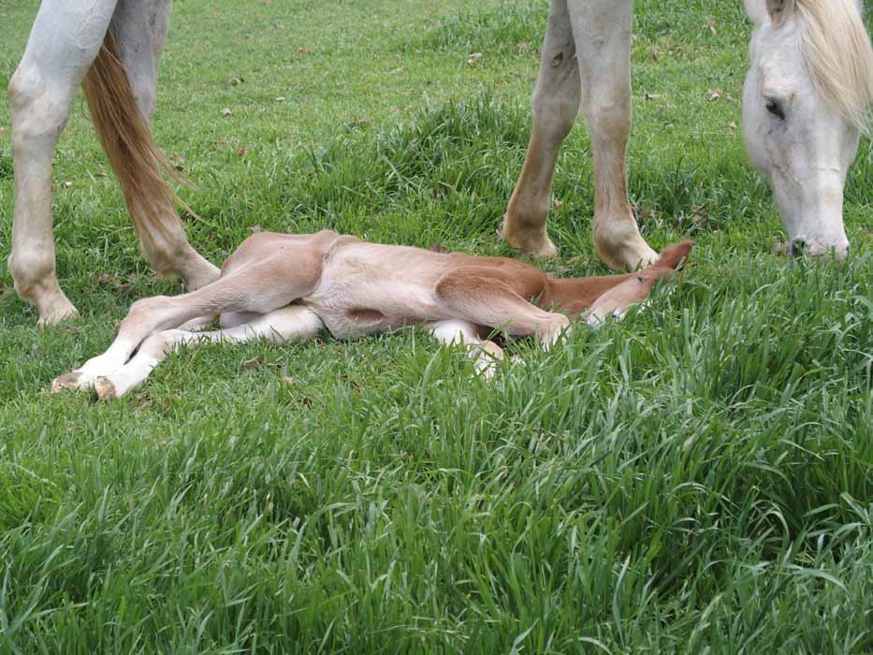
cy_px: 328
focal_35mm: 112
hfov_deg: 17.6
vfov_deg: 13.2
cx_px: 436
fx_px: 2825
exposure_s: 1/640
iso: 100
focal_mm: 24
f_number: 3.5
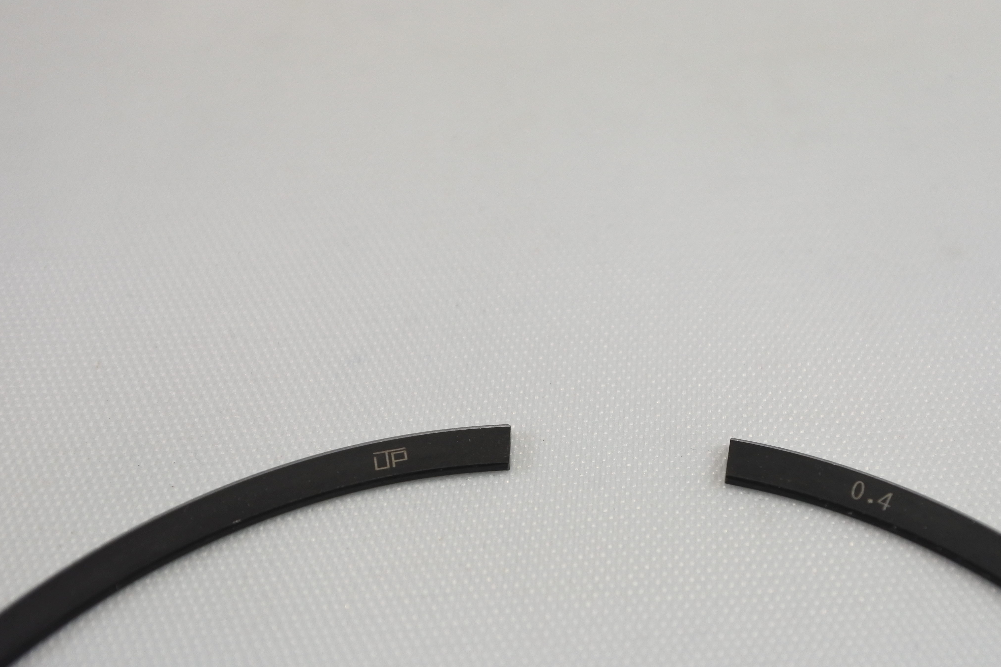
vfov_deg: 33.2
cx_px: 587
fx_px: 1112
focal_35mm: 40
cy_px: 413
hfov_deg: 48.2
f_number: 3.8
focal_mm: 11
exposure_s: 1/250
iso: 320
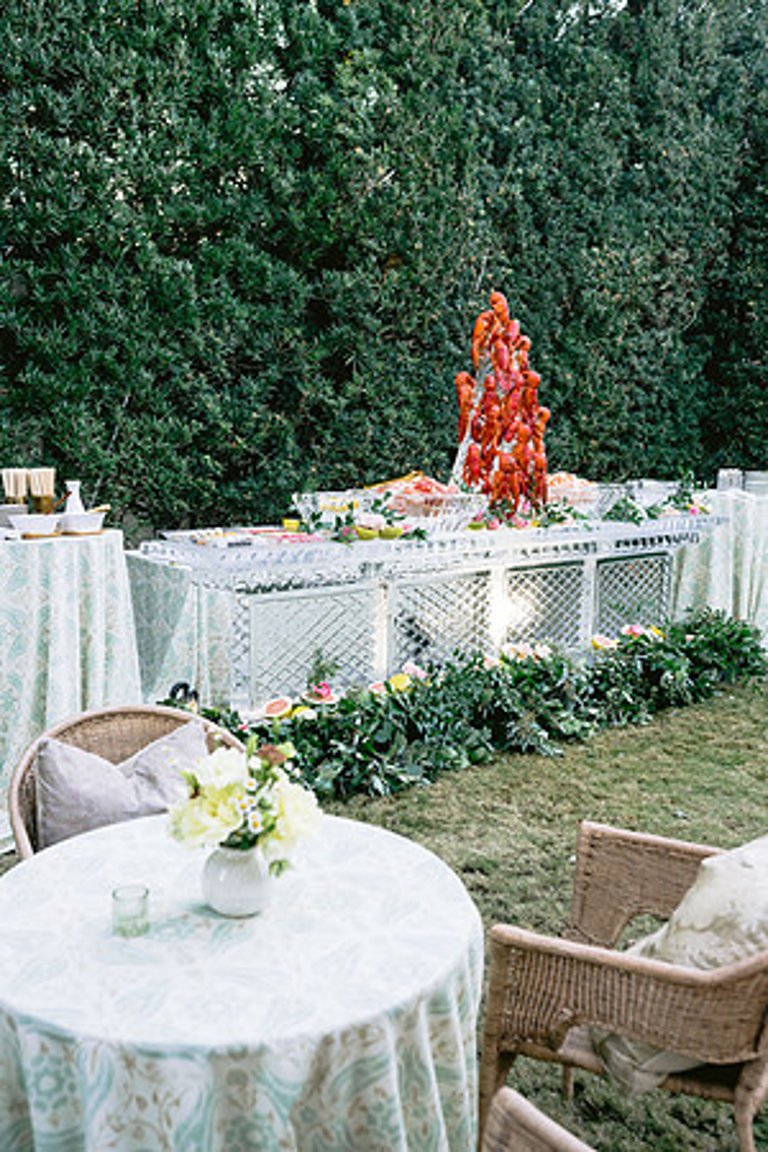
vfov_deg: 54.4
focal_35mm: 35
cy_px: 576
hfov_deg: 37.9
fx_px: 1120
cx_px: 384
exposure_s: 1/125
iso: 500
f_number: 4
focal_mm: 35
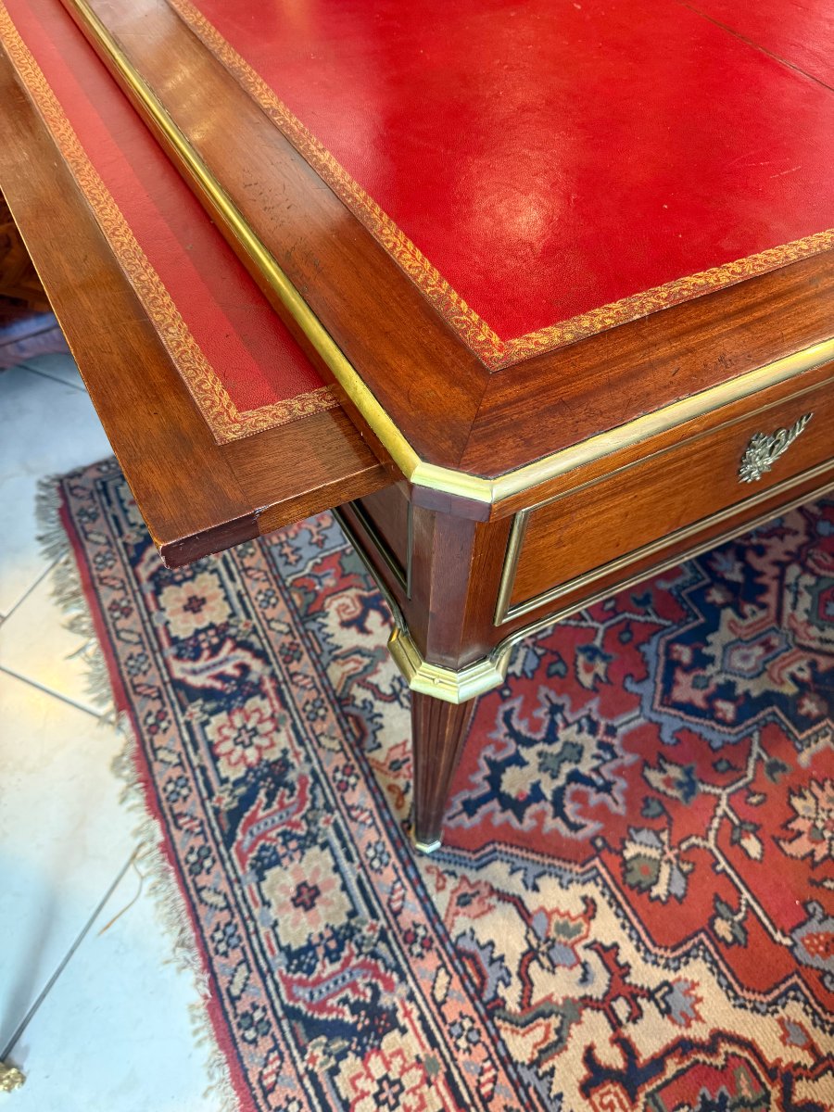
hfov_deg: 56.8
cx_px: 417
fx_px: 771
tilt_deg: -53.9
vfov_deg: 71.6
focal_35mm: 24
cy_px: 556
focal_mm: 6.76
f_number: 1.78
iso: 400
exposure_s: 1/50
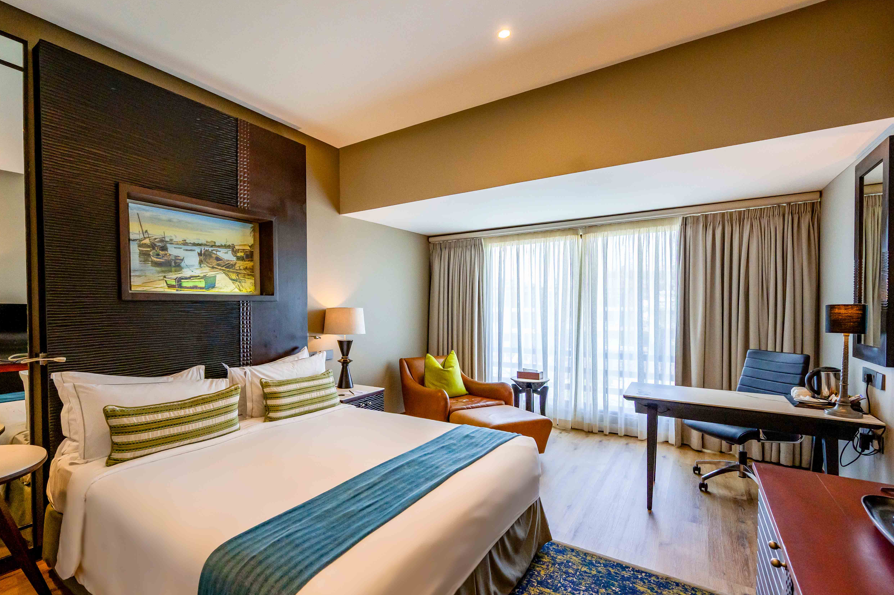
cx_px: 374
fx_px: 422
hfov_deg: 92.5
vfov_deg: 70.3
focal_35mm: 17
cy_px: 316
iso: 800
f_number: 5.6
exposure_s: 1/160
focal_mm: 14
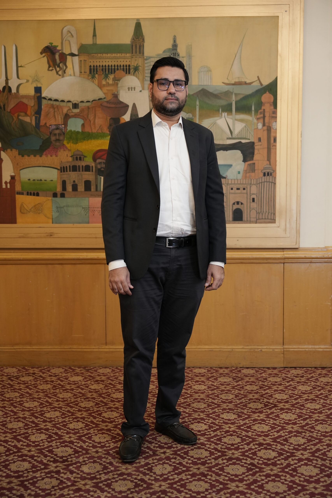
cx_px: 166
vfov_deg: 41.4
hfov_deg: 28.3
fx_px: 658
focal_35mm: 48
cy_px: 249
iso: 1250
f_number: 2.8
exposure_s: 1/125
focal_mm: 47.6
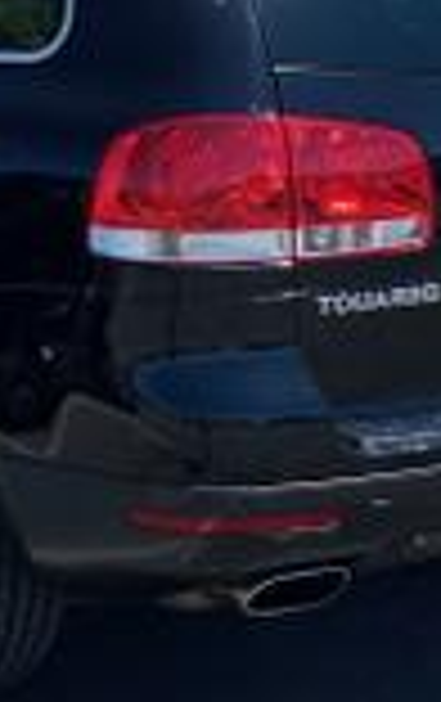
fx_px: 1705
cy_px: 261
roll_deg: -1.8
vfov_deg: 23.2
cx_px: -58
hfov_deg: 14.4
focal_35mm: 89
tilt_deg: -13.7
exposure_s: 1/842
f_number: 1.8
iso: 25
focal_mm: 4.25
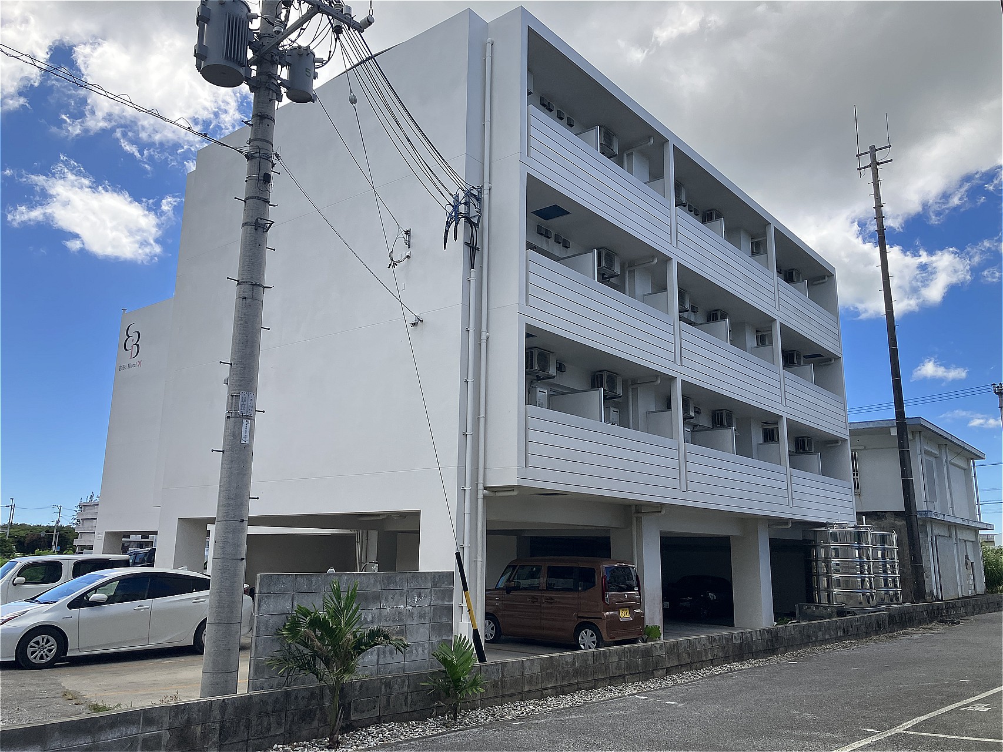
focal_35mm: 28
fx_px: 811
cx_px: 502
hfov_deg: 63.4
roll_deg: +0.2
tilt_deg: +15.4
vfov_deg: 49.8
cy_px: 376
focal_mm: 3.99
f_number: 1.8
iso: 32
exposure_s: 1/1567
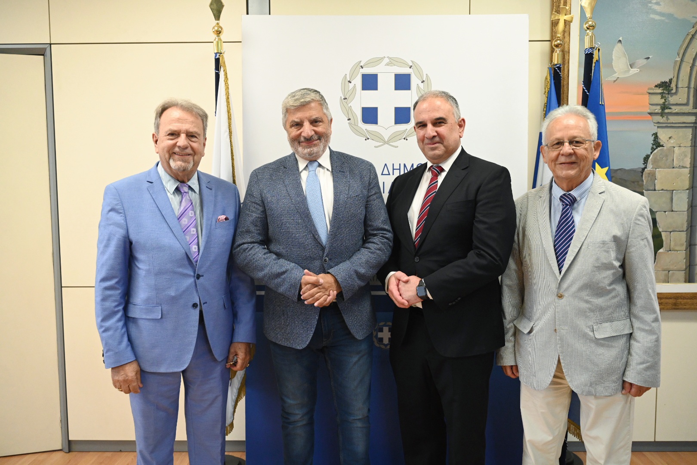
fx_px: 571
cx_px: 348
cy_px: 232
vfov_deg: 44.3
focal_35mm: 30
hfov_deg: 62.8
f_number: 2.8
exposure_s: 1/500
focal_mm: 29.5
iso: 3200
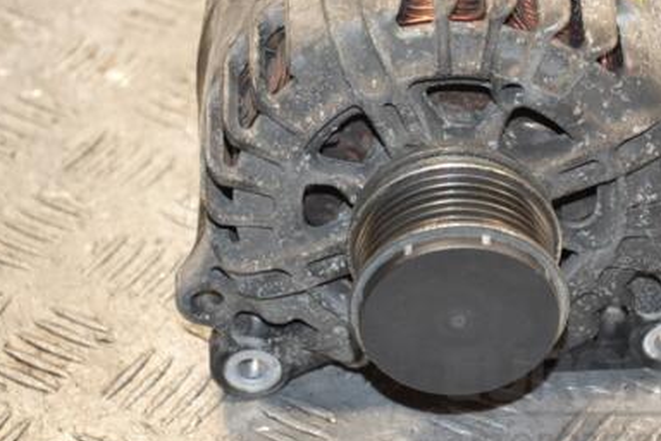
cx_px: 413
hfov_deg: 15.1
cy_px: 145
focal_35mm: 136
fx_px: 2497
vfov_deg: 10.1
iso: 800
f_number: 5
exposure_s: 1/100
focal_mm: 58
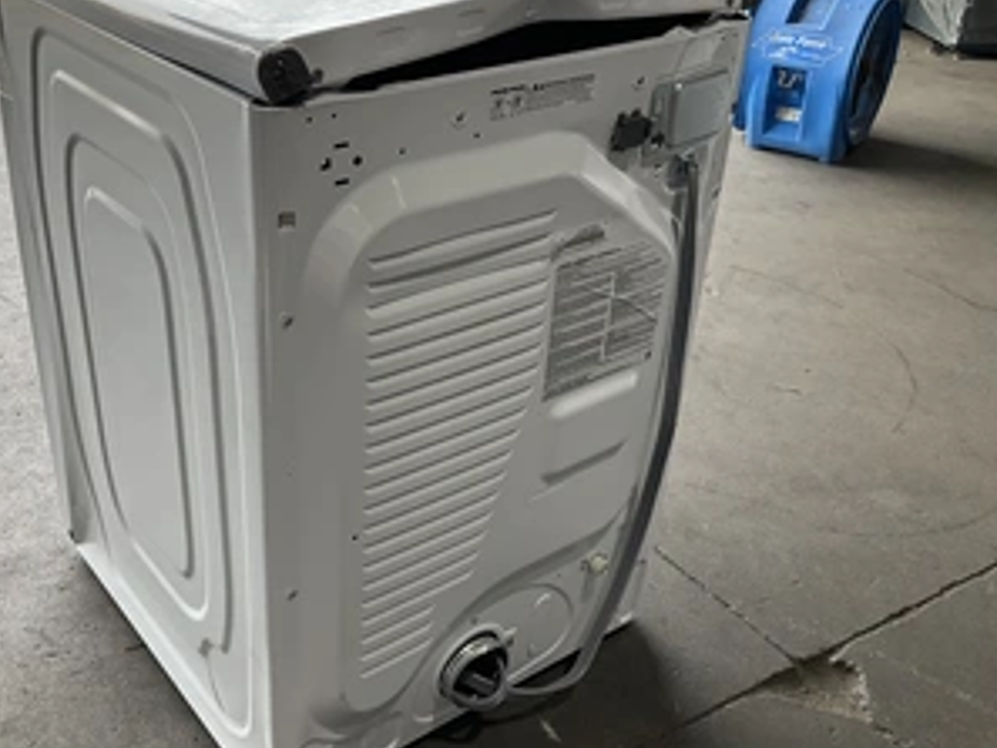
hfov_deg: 47.3
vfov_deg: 36.8
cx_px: 363
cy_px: 356
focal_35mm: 39
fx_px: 1124
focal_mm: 3
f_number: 1.8
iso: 16
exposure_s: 1/122
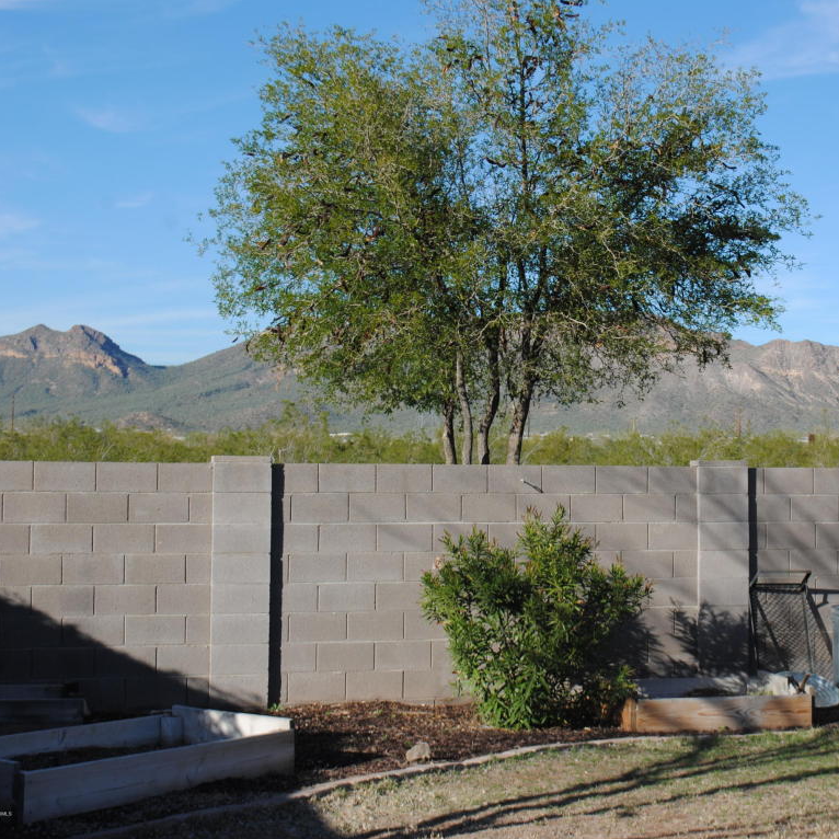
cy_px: 420
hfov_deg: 26.2
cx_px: 607
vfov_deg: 26.5
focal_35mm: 65
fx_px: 1782
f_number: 8
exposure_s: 1/250
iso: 100
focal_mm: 34
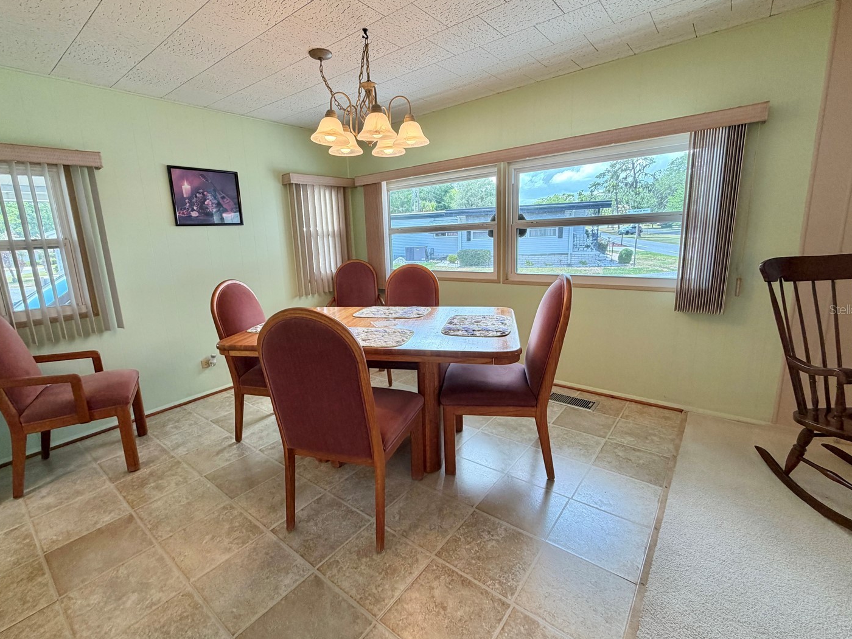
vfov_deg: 78.1
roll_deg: +2.7
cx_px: 400
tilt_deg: -10.9
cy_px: 309
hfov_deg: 94.4
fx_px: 394
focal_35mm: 16
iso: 125
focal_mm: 2.22
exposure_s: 1/120
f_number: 2.2
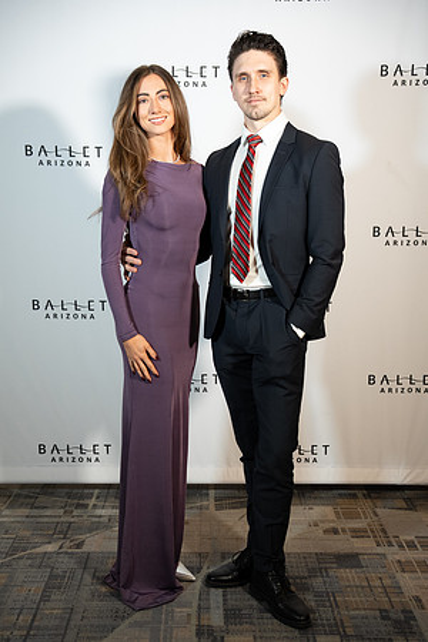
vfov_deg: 41.4
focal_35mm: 48
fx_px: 849
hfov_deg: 28.3
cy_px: 321
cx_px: 214
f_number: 2.8
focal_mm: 47.6
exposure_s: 1/200
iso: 1600
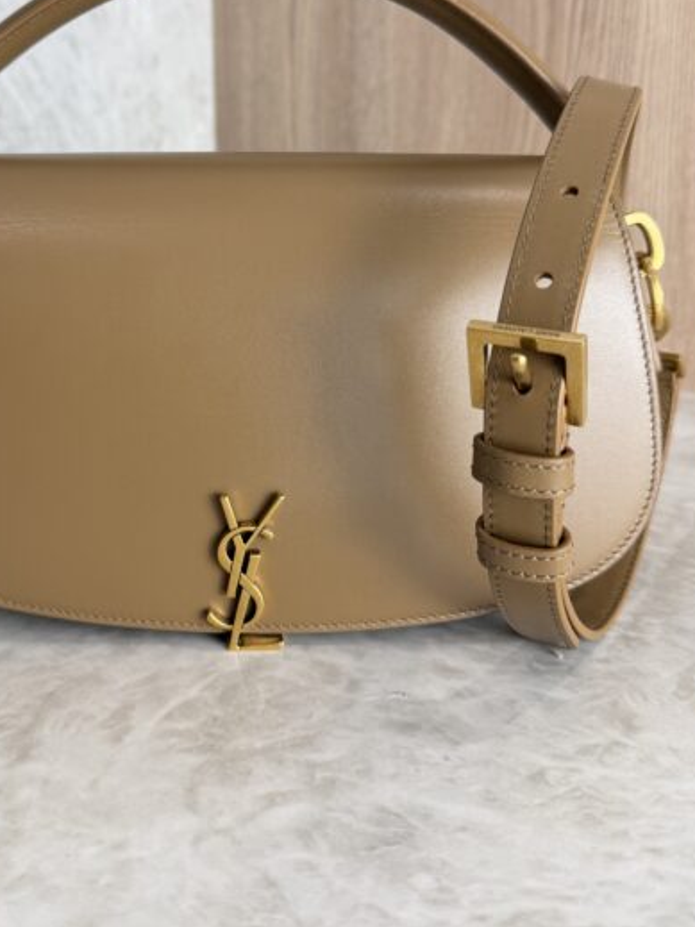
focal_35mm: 37
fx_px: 991
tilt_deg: -13.4
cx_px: 257
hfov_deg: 38.4
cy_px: 332
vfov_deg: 49.5
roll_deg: +0.2
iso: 100
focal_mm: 6.76
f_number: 1.78
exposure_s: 1/120
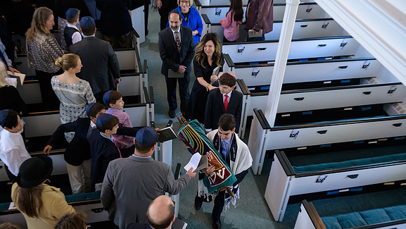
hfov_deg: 50.5
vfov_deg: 29.7
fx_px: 431
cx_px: 203
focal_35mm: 40
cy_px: 136
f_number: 3.2
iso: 1000
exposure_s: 1/200
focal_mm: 38
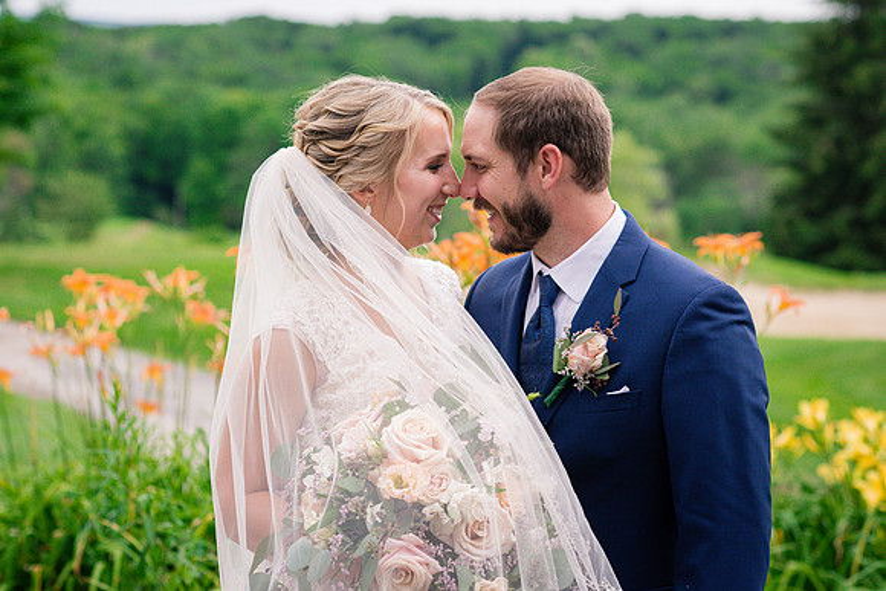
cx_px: 443
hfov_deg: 23.9
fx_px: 2092
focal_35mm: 85
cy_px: 296
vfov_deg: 16.1
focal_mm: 85
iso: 500
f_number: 3.5
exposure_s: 1/4000
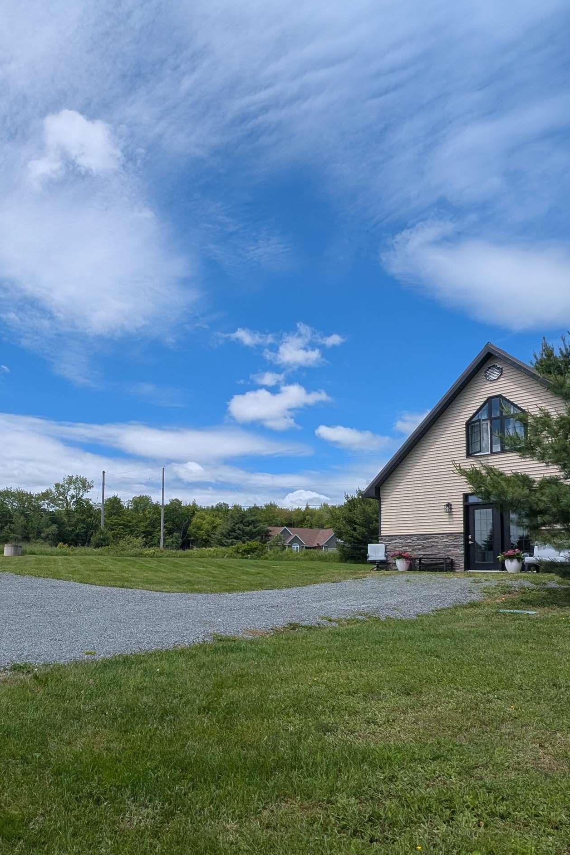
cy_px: 514
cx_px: 127
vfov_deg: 77.6
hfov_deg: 54.0
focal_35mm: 22
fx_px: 522
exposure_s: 1/2146
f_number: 2.2
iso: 48
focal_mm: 1.95
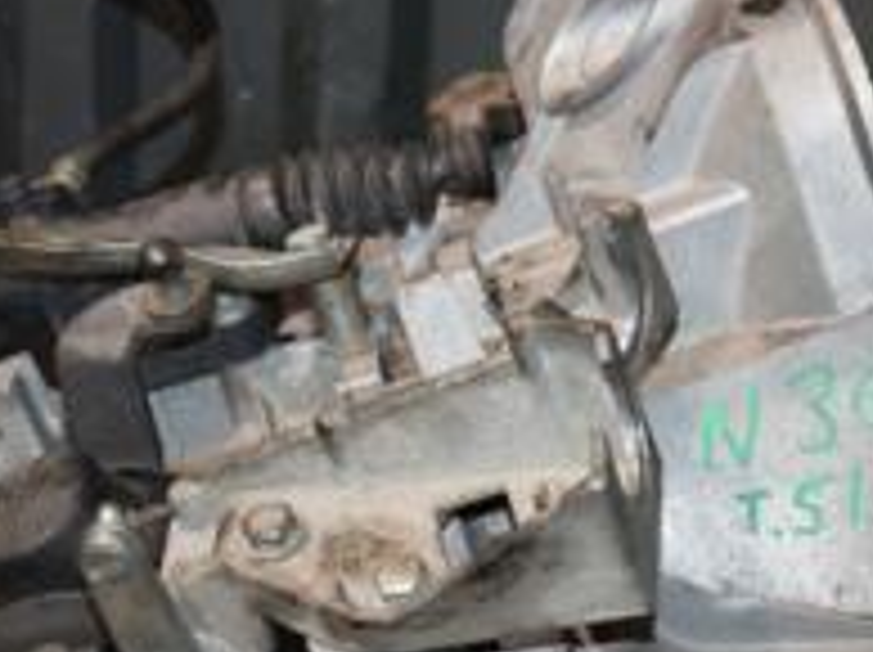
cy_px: 567
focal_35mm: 116
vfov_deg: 12.7
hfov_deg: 17.0
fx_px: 2922
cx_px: 531
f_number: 5
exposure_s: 1/60
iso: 800
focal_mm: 26
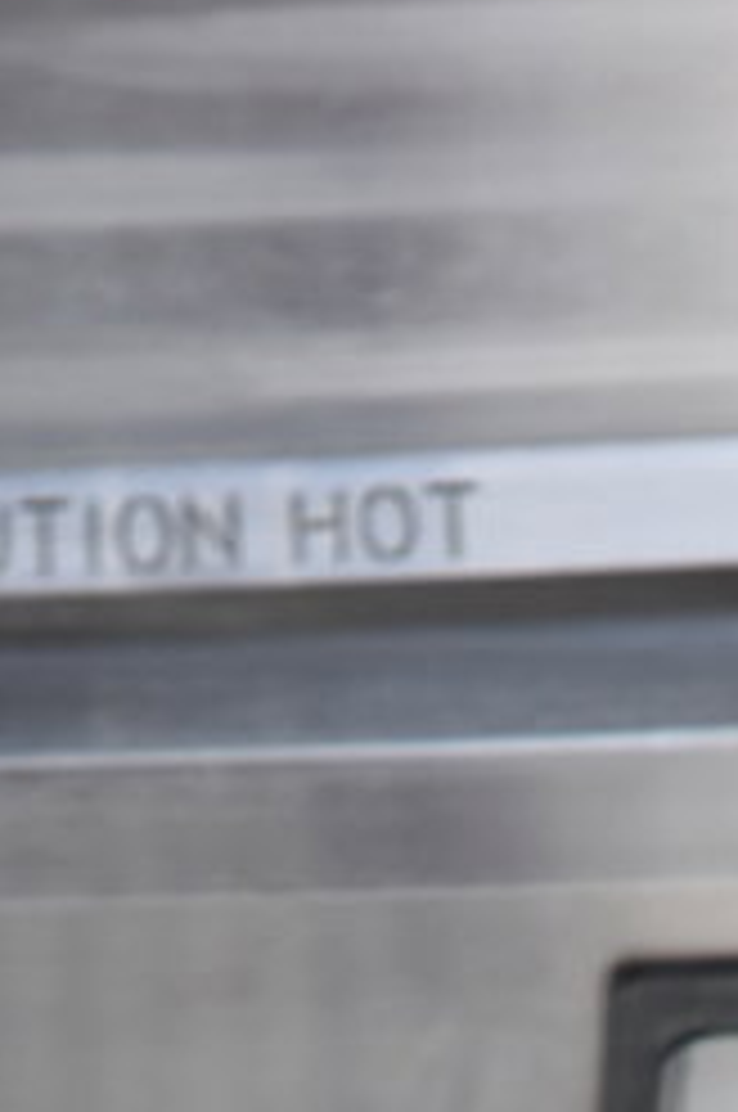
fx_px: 3603
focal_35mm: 117
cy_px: -786
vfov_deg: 15.5
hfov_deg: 11.6
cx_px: 108
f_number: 3.8
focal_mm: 21
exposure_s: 1/30
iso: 900
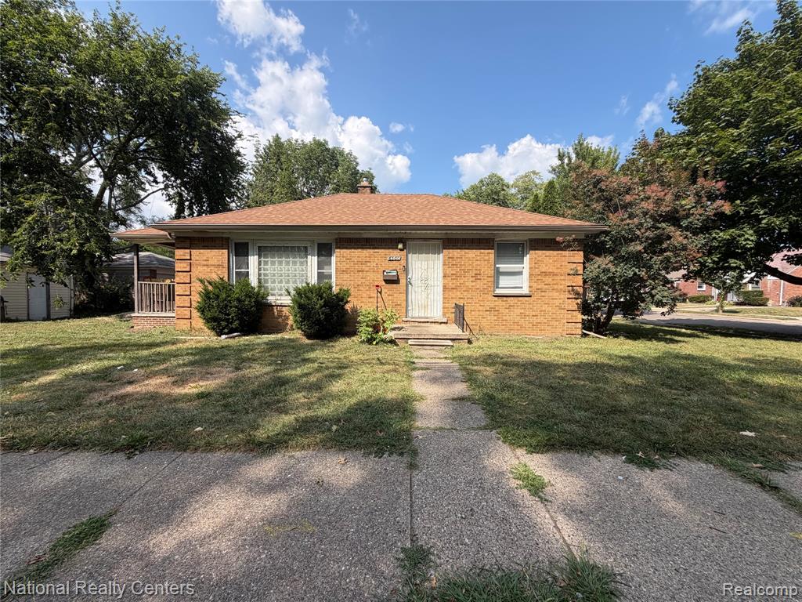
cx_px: 401
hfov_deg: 102.1
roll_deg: -0.2
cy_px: 301
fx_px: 324
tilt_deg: -1.3
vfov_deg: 85.7
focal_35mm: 14
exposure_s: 1/770
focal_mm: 2.22
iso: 32
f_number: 2.2
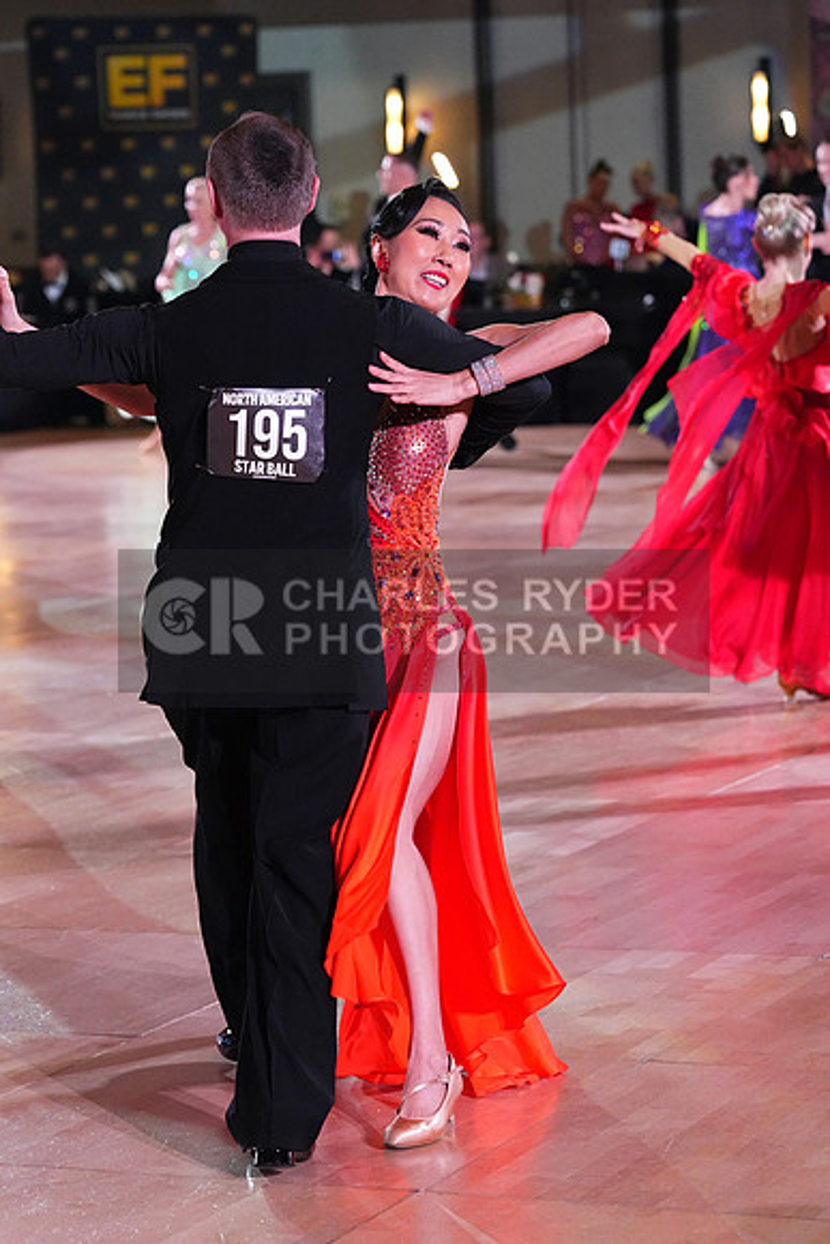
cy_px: 622
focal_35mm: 118
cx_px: 415
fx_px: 4078
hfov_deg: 11.6
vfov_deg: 17.3
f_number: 5
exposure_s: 1/400
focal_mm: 118
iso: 8000
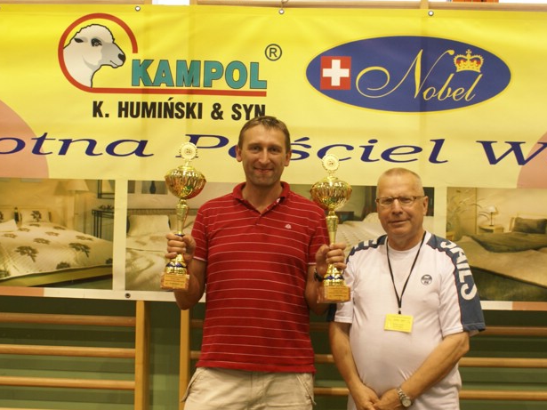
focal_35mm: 46
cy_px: 205
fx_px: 727
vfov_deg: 31.5
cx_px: 294
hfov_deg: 41.2
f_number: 5.6
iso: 400
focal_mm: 28
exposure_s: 1/25
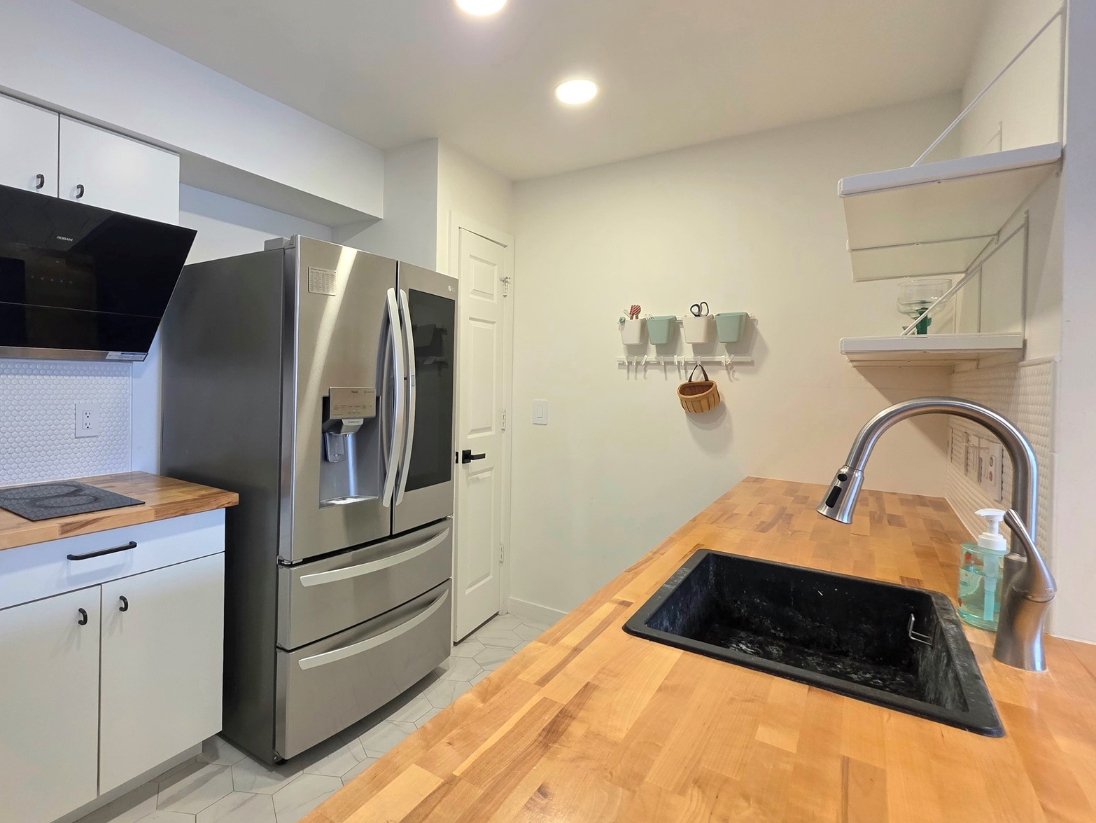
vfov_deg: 74.7
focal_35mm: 17
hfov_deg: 90.1
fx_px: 538
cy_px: 389
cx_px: 451
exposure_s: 1/120
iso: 200
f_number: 1.9
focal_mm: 2.2
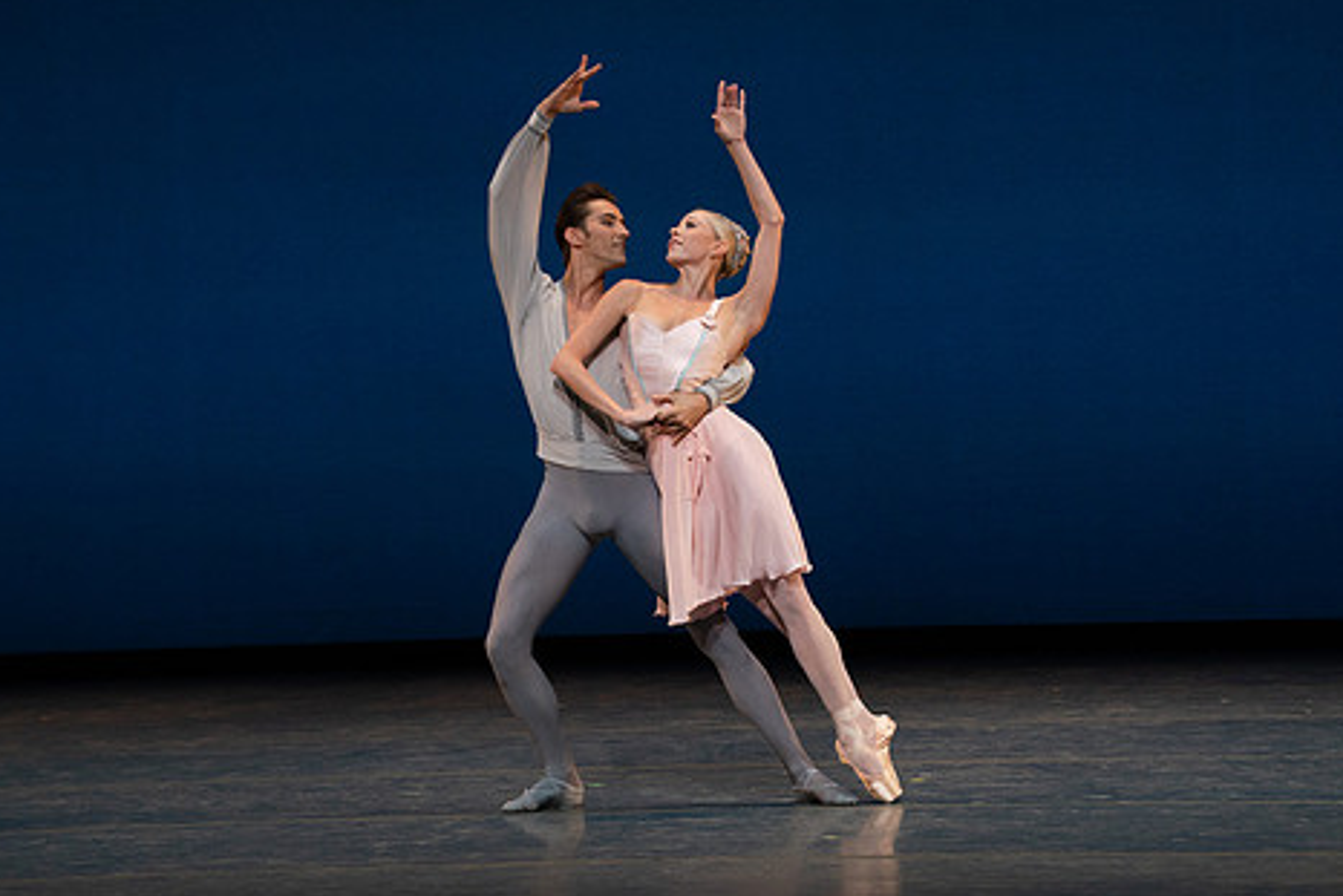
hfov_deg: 8.3
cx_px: 536
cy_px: 399
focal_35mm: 249
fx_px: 9291
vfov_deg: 5.5
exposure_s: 1/500
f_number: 8
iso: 3200
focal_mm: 200
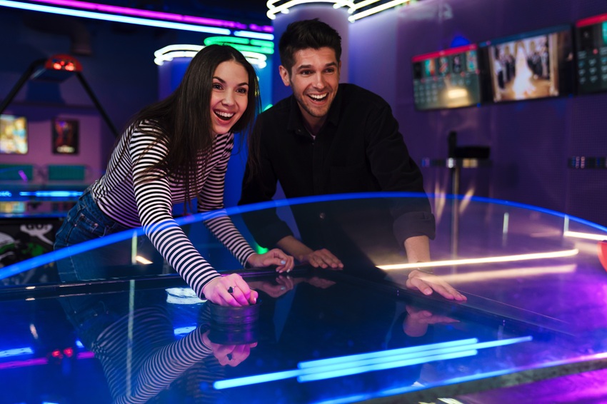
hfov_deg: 48.5
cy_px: 202
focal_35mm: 40
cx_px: 304
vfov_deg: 33.4
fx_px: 674
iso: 1250
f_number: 2.8
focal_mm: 40
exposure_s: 1/160
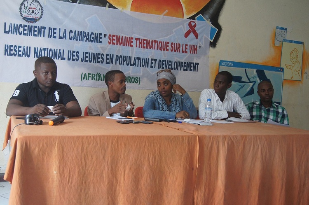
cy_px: 102
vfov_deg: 36.8
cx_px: 154
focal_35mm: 36
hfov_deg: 53.2
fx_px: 309
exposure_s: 1/40
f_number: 4
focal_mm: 24
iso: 1000
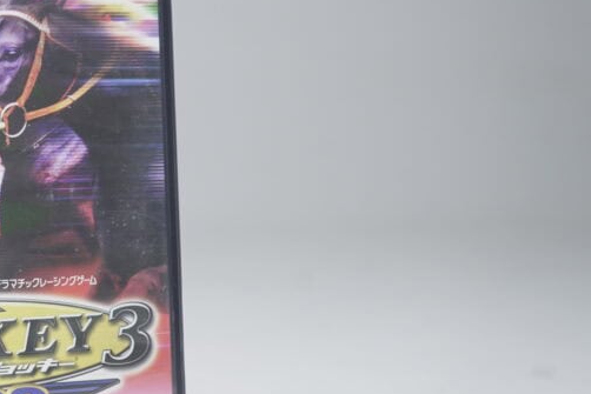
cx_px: -49
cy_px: 145
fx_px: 1412
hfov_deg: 22.4
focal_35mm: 86
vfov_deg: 15.9
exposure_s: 1/25
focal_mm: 36
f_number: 5.6
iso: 640
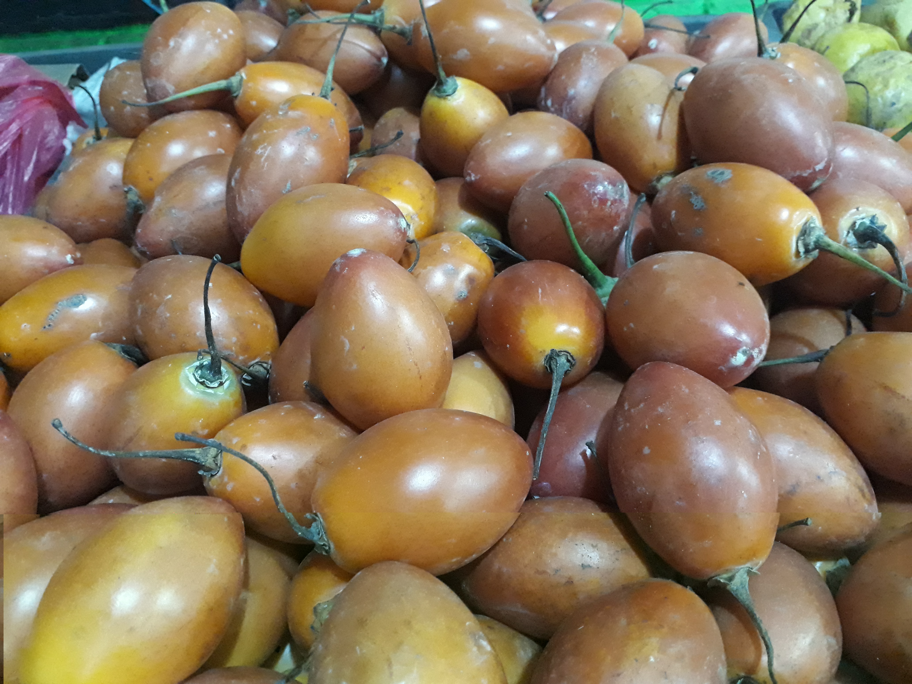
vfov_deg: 51.4
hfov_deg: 65.3
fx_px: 711
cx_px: 456
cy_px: 342
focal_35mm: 27
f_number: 1.9
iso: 800
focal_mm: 3.6
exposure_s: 1/15
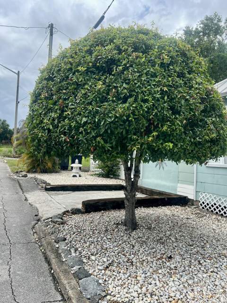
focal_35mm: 26
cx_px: 114
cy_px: 152
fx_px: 227
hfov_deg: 53.1
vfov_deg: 67.3
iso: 50
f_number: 1.5
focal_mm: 5.7
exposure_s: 1/1112
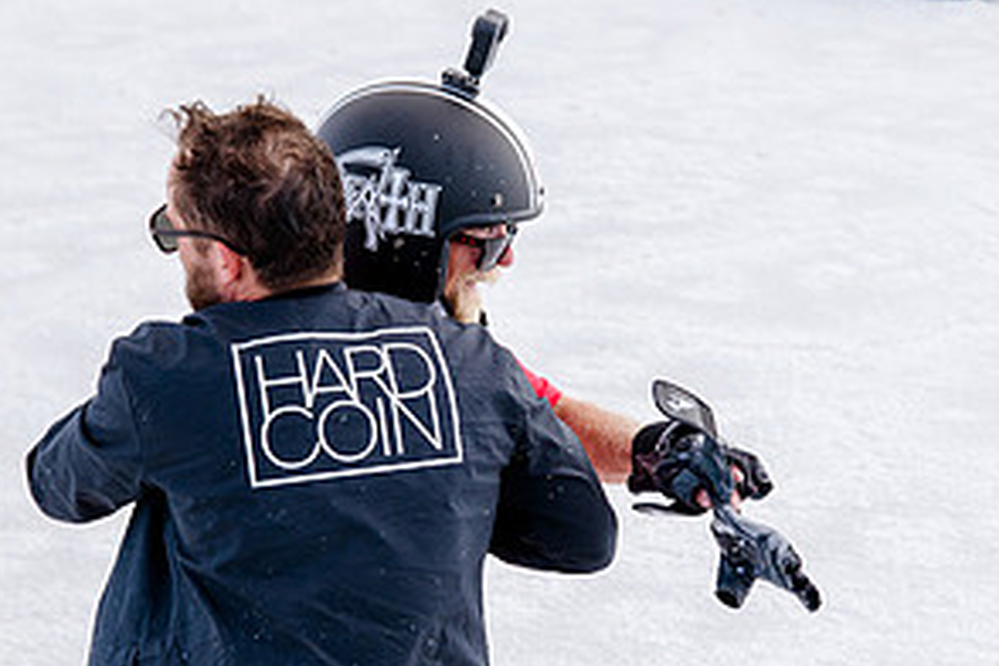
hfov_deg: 13.8
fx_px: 4107
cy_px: 401
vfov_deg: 9.3
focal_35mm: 148
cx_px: 659
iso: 400
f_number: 5.6
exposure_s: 1/800
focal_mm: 75
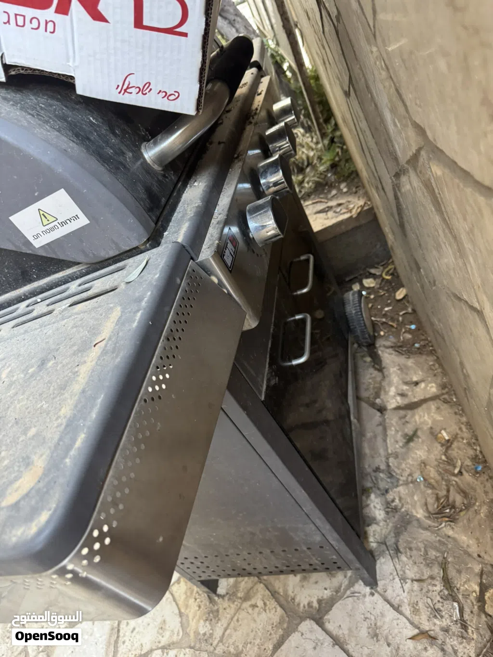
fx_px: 456
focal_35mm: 24
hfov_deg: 56.8
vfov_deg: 71.6
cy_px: 328
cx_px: 246
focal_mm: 6.76
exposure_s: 1/60
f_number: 1.78
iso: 800
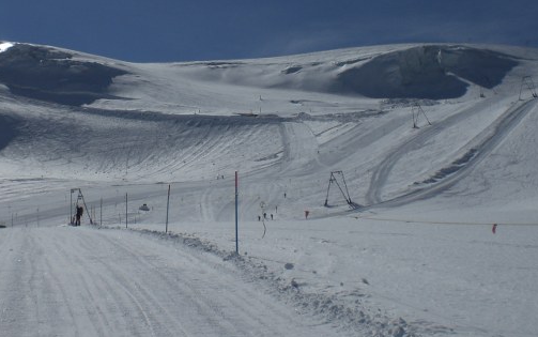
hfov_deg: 31.5
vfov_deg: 20.3
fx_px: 939
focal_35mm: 64
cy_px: 114
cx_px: 150
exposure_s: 1/2000
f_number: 4.4
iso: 50
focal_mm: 6.3
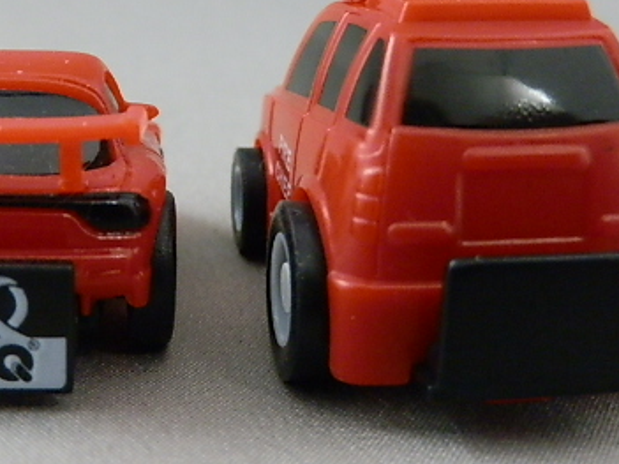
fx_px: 1108
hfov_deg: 31.0
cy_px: 159
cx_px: 219
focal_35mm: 62
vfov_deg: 23.5
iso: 320
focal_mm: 6.17
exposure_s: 1/8
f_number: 3.5
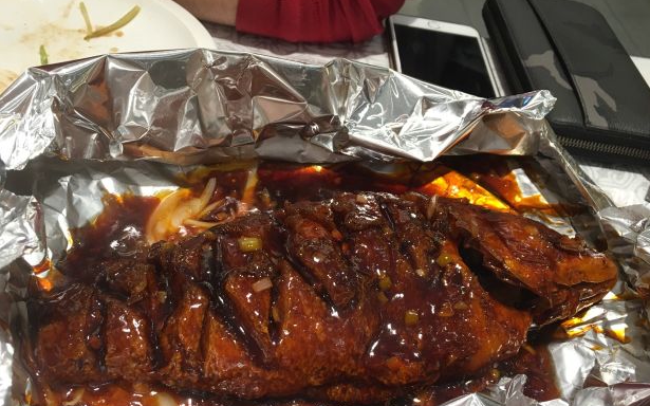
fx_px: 620
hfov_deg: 55.2
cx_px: 284
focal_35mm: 35
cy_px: 272
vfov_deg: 35.9
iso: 32
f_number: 2.2
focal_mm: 4.15
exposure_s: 1/17
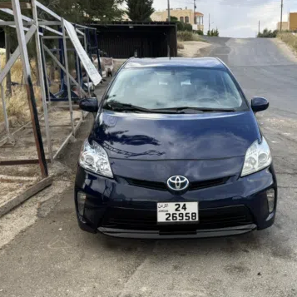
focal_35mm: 38
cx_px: 191
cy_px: 168
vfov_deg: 43.8
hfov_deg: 43.4
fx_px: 369
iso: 80
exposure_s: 1/549
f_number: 1.78
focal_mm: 6.76
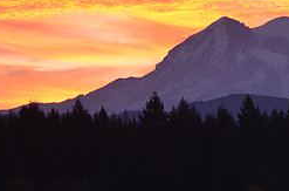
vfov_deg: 5.0
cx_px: 289
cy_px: 62
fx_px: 2201
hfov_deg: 7.5
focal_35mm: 275
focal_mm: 78
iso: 200
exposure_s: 1/40
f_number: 5.6
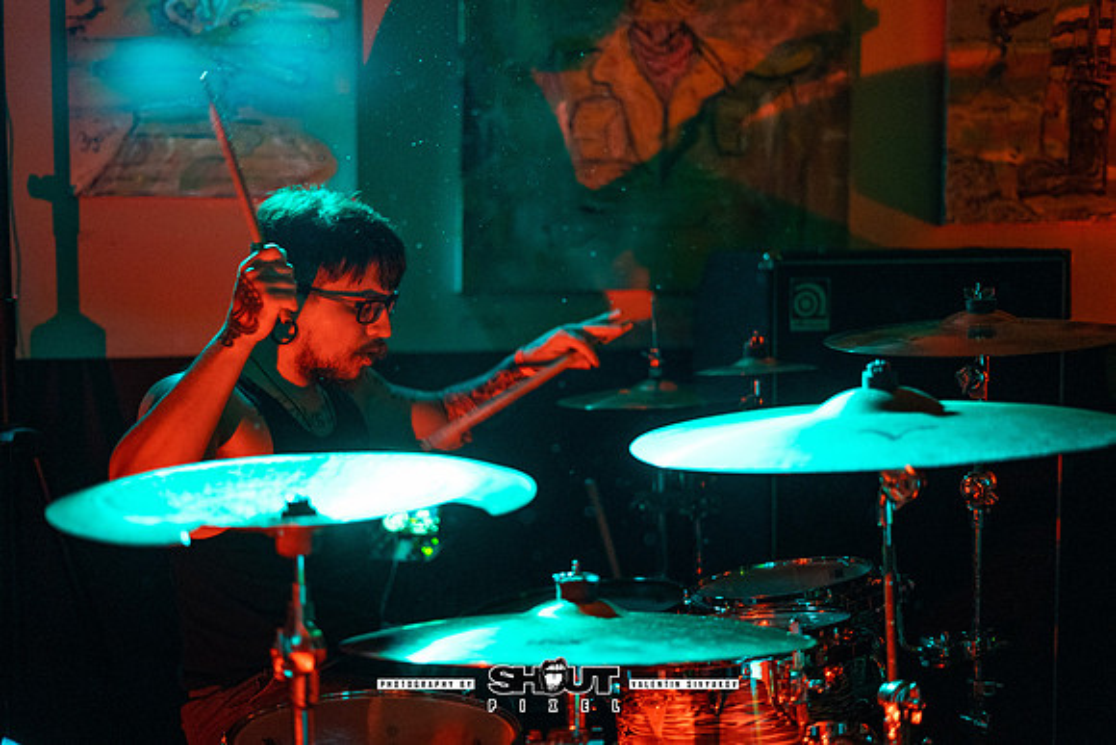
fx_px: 1550
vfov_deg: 27.0
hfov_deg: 39.6
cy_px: 372
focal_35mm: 50
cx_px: 558
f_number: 1.8
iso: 4000
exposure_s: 1/200
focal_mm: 50
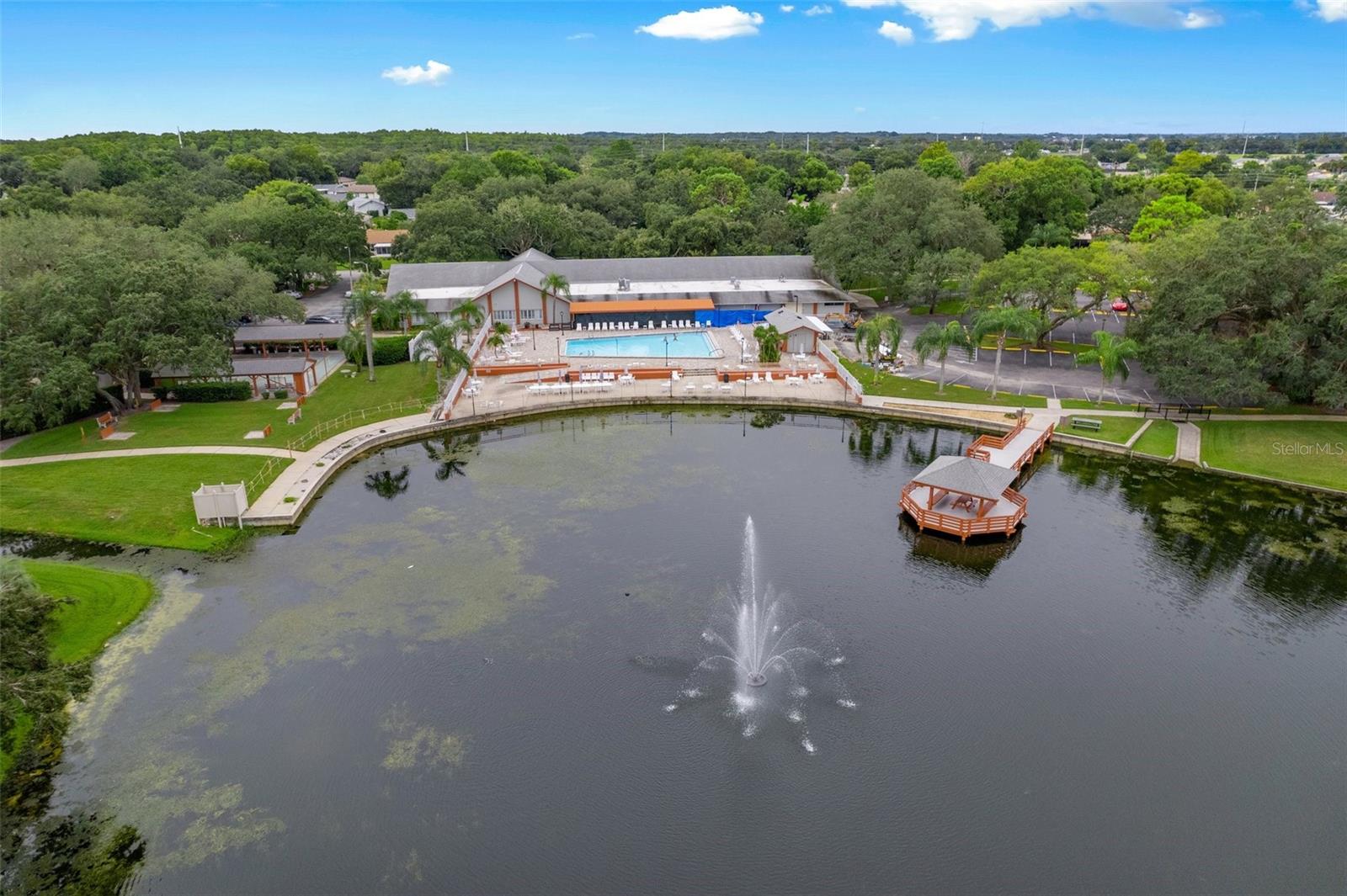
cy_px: 448
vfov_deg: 57.2
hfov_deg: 78.6
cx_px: 674
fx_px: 823
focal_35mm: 22
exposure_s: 1/1600
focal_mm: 8.38
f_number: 2.8
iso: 150
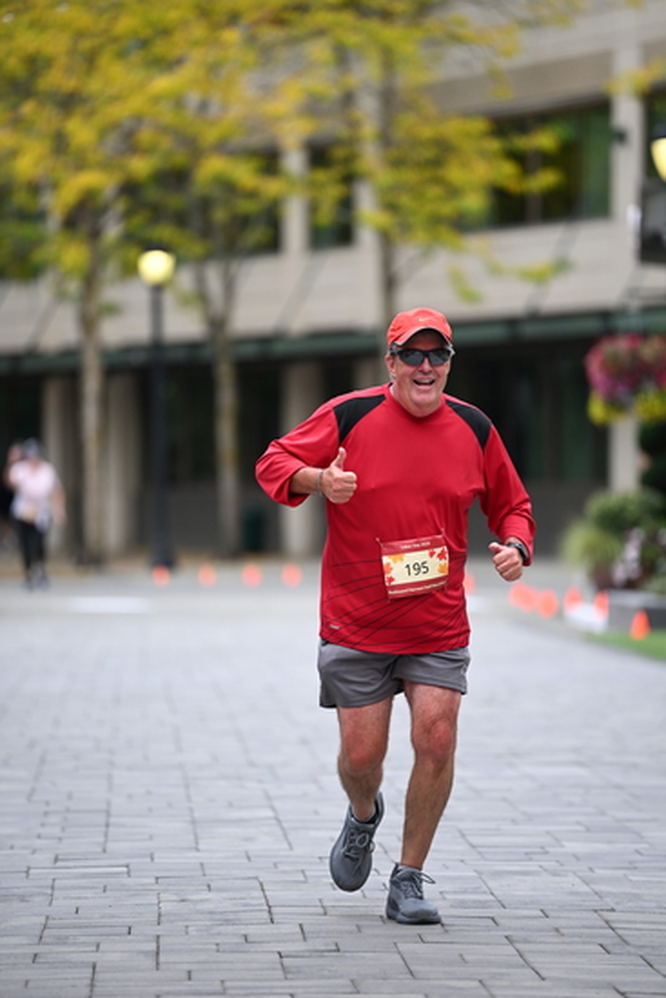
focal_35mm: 200
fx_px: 5546
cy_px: 499
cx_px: 333
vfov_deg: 10.3
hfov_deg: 6.9
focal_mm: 200
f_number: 2.8
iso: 640
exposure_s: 1/1600
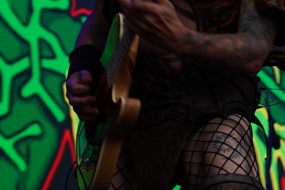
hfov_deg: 7.4
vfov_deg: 5.0
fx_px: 2184
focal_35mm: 276
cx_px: 314
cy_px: 85
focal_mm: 74
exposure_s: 1/160
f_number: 4.5
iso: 100
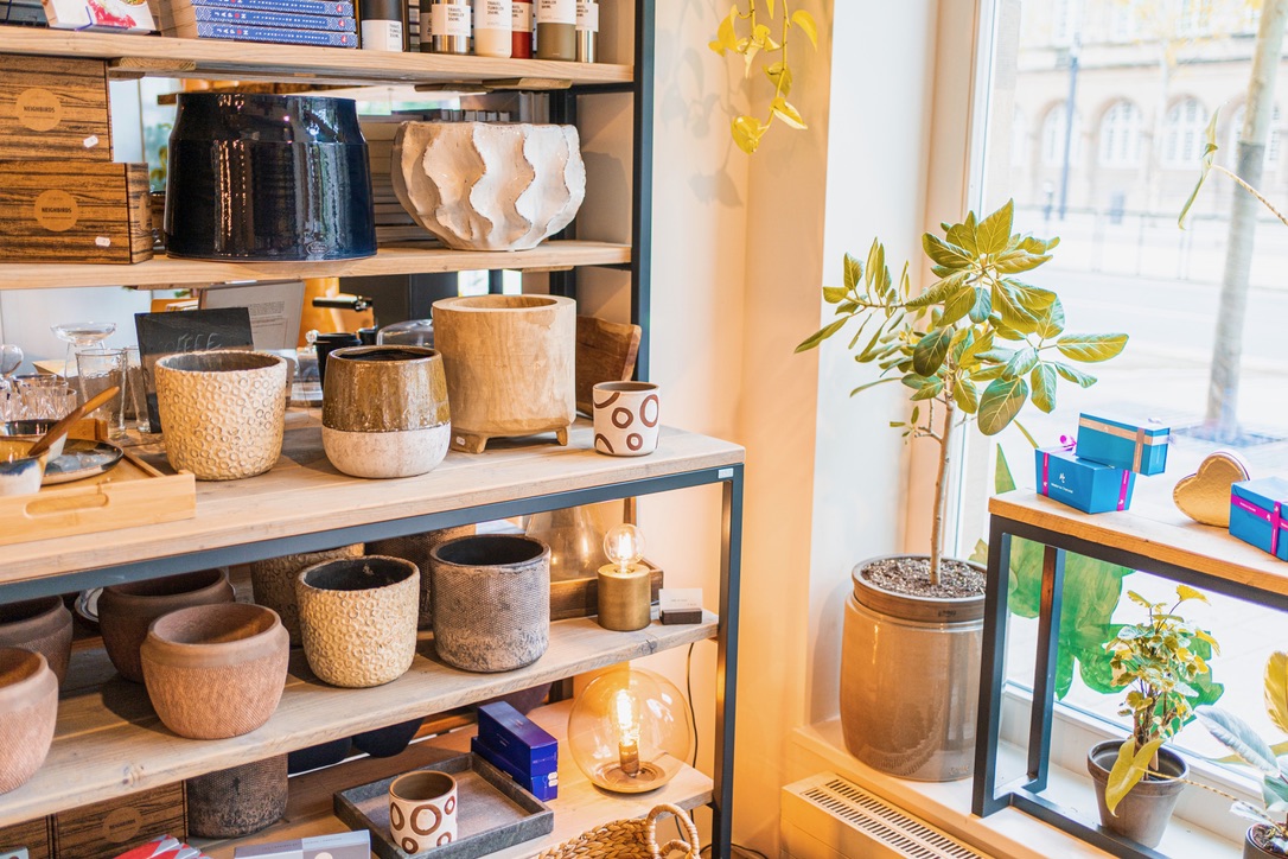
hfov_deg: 54.4
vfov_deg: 37.9
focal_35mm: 35
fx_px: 1252
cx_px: 644
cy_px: 430
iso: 200
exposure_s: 1/125
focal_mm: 35
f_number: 1.8
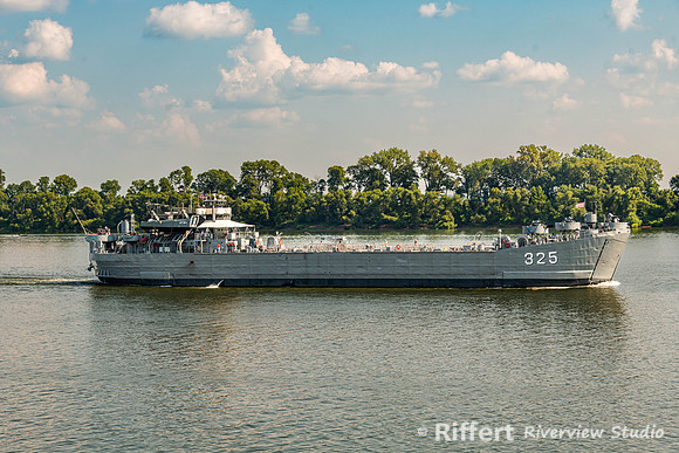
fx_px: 1509
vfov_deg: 17.1
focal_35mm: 80
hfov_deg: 25.4
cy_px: 226
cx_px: 340
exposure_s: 1/200
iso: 64
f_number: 8
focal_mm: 78
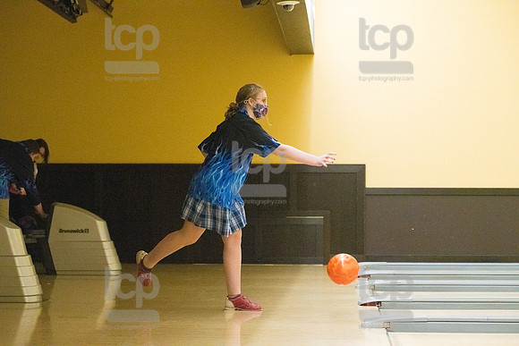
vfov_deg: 15.9
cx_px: 260
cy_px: 173
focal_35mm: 86
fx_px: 1240
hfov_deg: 23.6
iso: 10000
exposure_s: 1/1000
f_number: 4.5
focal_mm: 86
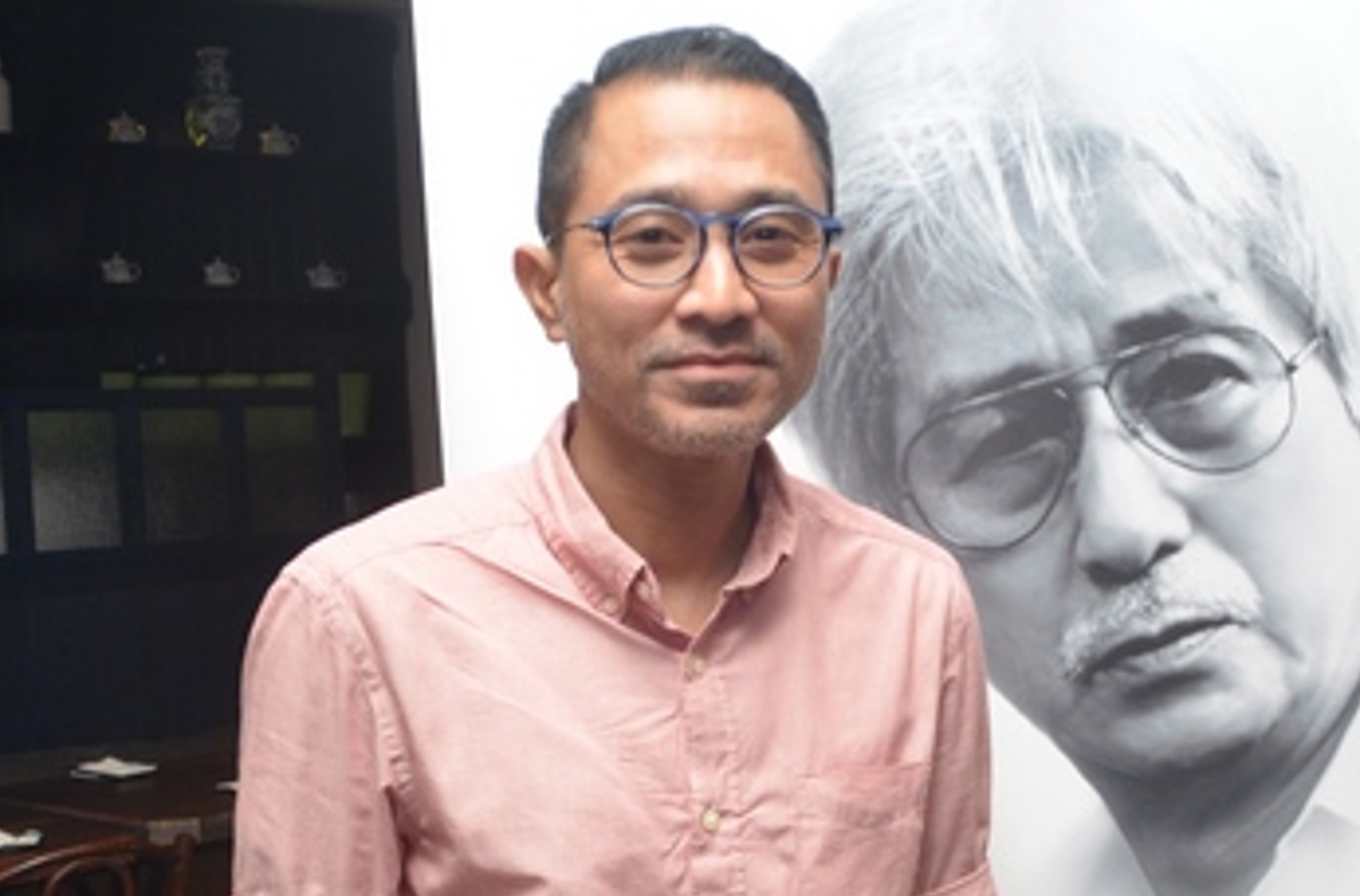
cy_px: 527
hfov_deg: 58.9
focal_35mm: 32
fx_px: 1205
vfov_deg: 40.7
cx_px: 688
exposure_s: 1/180
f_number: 3.5
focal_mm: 18
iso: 800
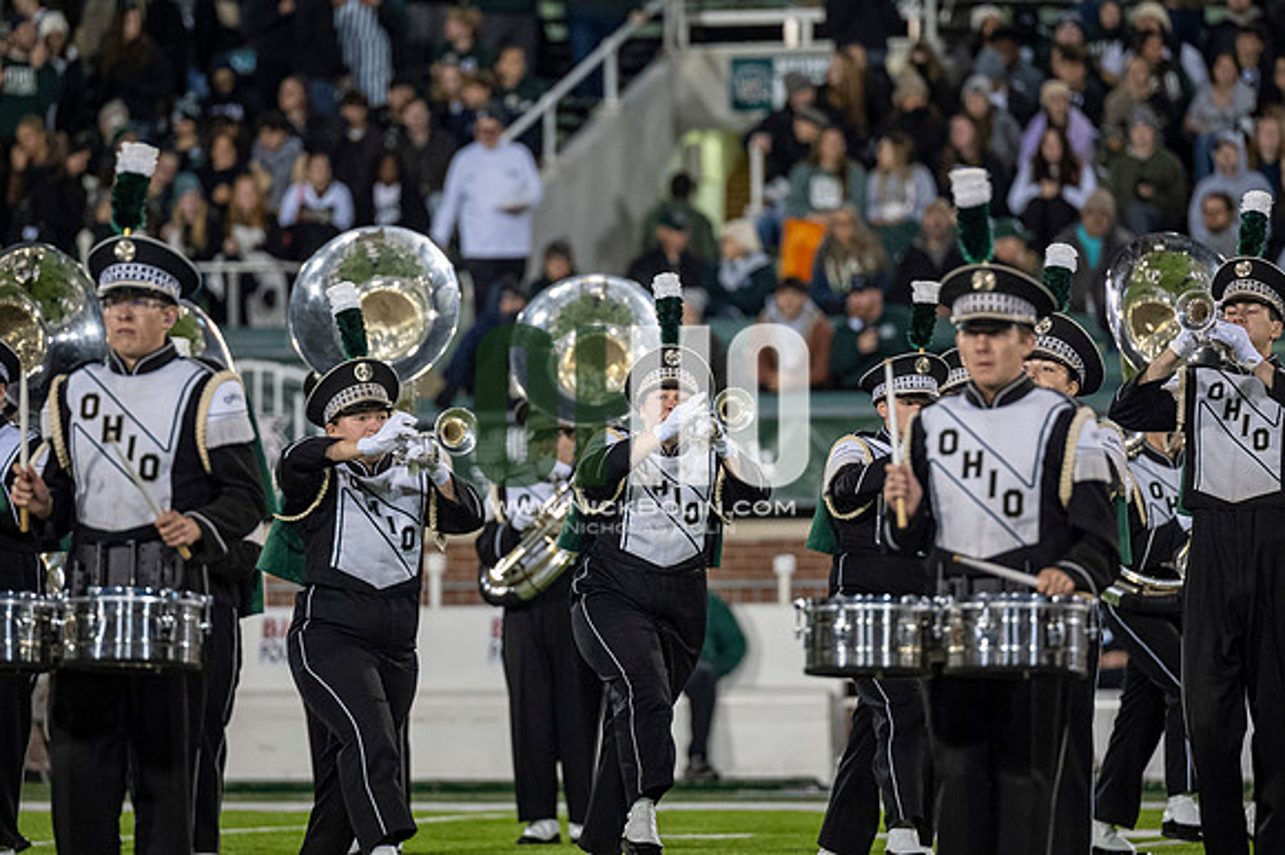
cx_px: 642
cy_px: 428
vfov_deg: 4.6
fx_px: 10702
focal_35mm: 300
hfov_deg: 6.9
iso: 800
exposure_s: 1/500
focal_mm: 200
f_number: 2.8
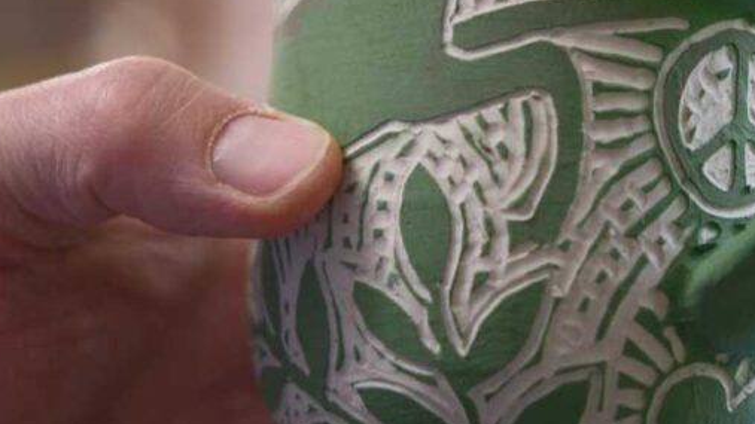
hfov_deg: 16.8
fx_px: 2542
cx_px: 524
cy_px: 84
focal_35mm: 127
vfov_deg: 9.5
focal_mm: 40
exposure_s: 1/42
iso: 400
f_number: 1.8
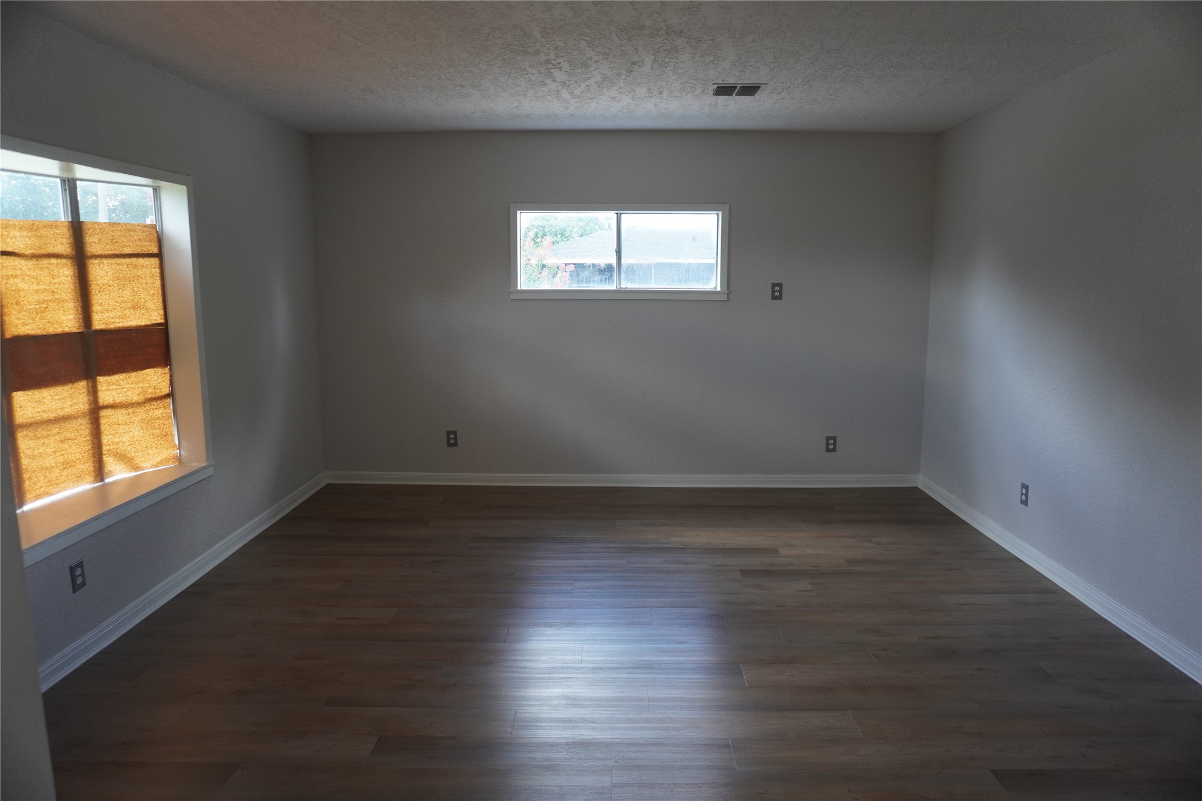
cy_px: 400
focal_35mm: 24
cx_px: 601
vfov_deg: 53.1
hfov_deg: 73.7
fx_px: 801
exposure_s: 1/160
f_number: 4
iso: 500
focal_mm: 16
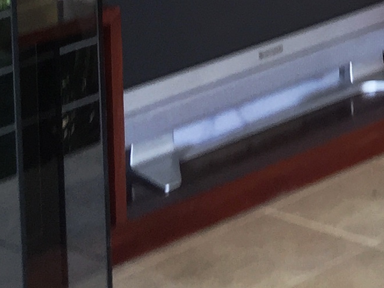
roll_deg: +0.0
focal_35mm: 143
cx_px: 748
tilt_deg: -3.6
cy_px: -370
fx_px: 1586
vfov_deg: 9.4
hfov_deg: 12.3
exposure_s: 1/60
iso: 32
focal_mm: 4.15
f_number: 2.2
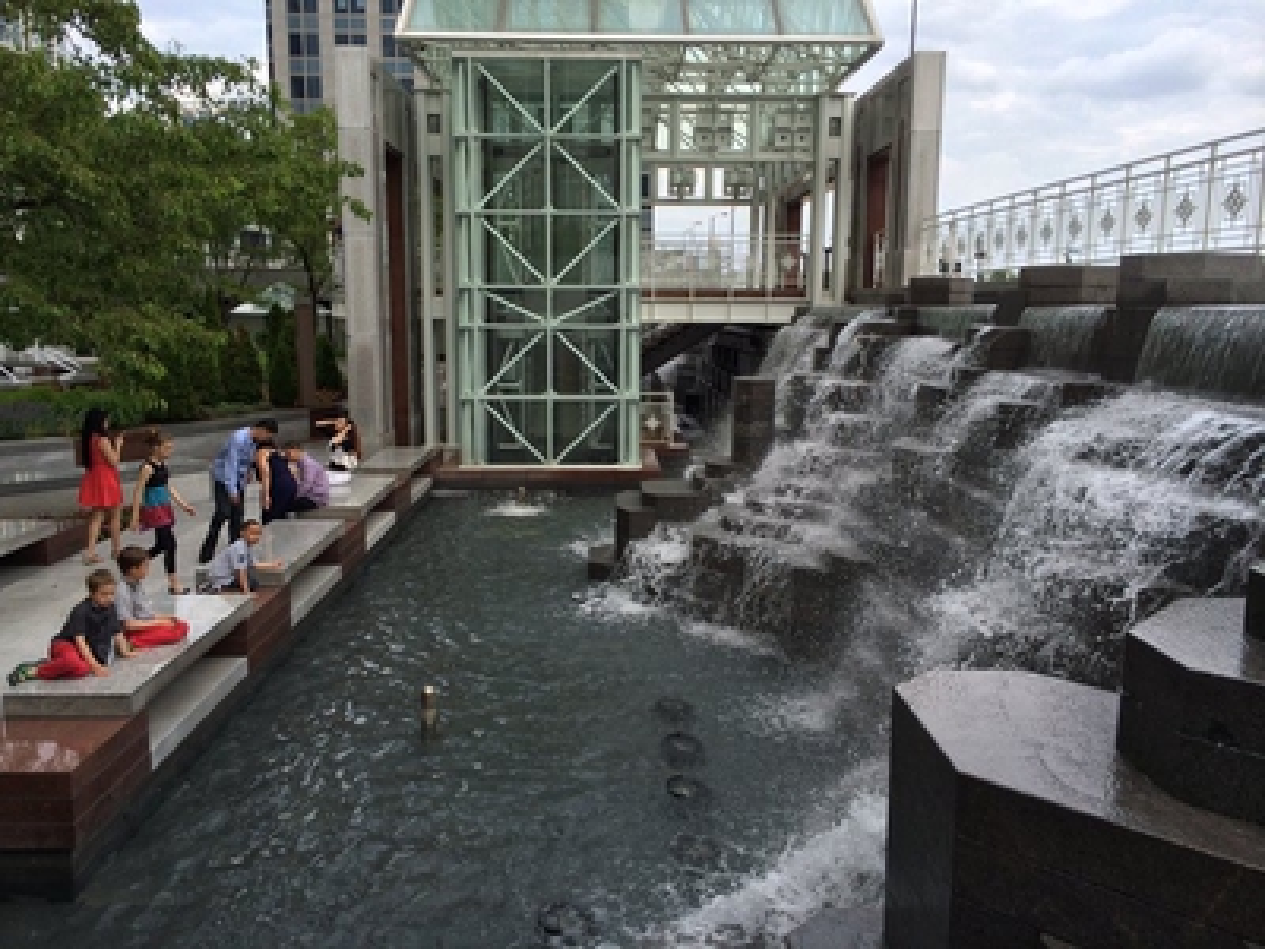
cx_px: 632
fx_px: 1096
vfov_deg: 46.8
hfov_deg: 60.0
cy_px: 474
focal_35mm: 30
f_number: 2.2
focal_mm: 4.12
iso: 32
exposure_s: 1/595
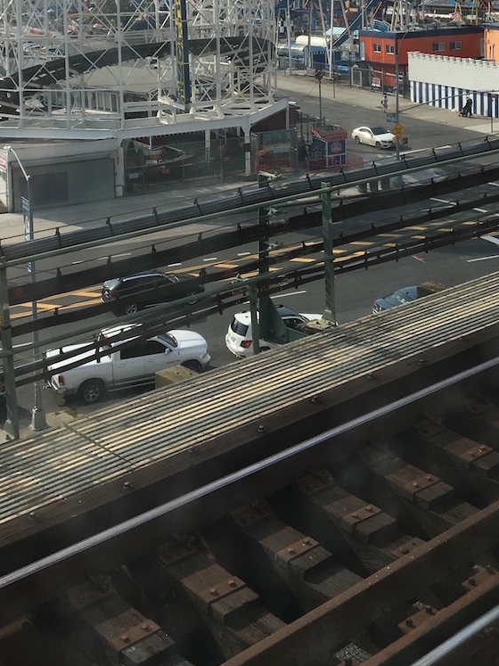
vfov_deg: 32.7
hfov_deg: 26.5
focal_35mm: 55
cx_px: 273
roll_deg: +2.0
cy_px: 38
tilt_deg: -5.1
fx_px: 1057
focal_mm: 4.15
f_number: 2.2
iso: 25
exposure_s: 1/1672
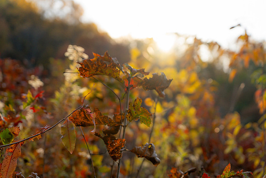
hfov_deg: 19.5
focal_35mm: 105
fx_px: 776
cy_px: 89
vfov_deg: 13.0
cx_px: 133
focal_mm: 105
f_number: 4.5
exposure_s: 1/1250
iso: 800
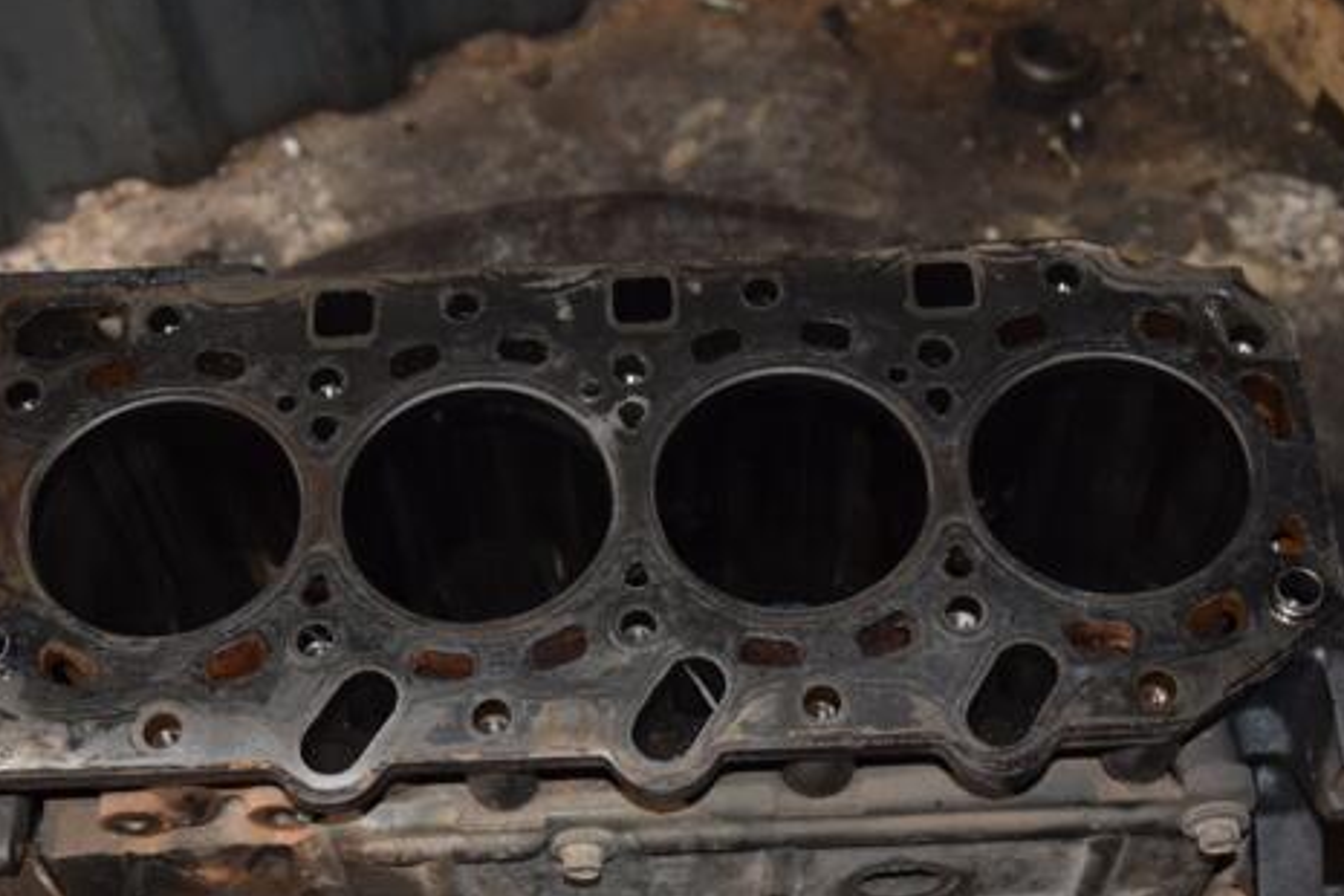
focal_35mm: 62
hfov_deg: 32.4
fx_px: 2314
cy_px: 561
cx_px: 610
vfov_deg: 21.9
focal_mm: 32
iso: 800
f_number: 5
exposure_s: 1/60
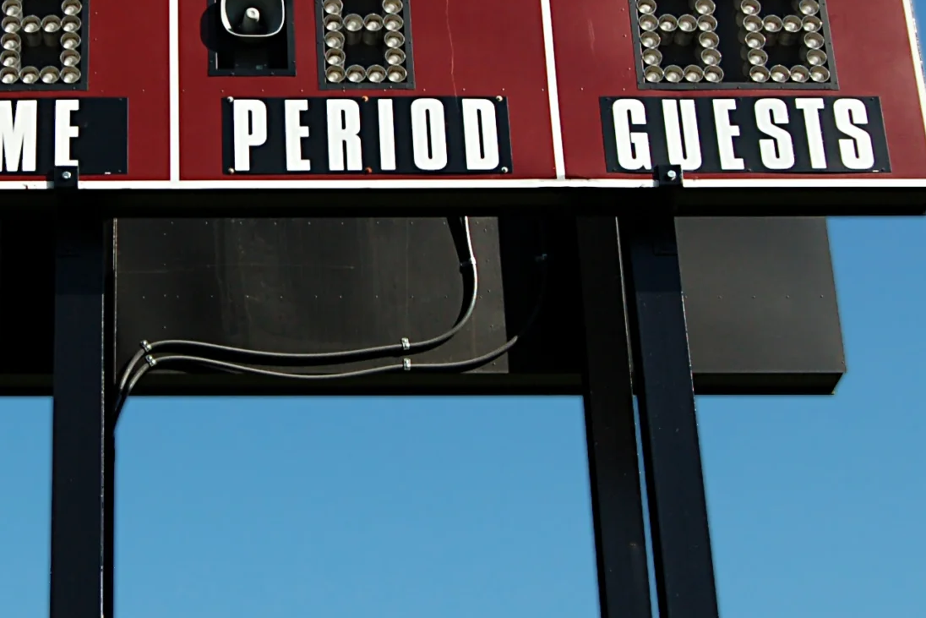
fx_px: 2521
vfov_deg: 13.8
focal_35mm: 98
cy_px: 46
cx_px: 230
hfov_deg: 20.6
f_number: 7.1
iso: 400
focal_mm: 28
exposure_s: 1/1000
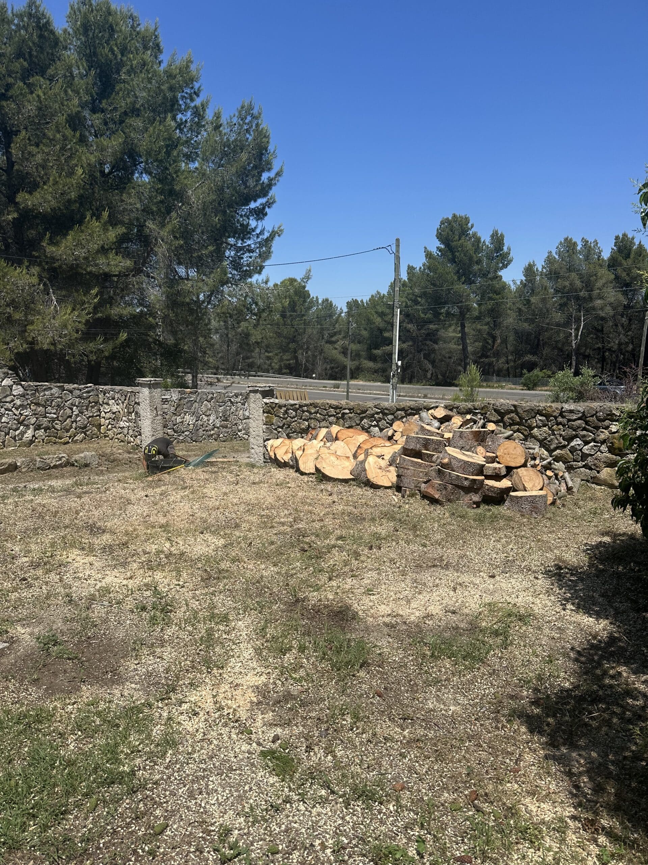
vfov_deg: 71.6
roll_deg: -1.5
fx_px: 599
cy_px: 432
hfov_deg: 56.8
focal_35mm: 24
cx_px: 324
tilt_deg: -6.4
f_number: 1.78
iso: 80
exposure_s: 1/5000
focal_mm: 6.86
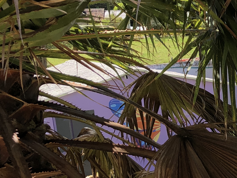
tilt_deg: -14.0
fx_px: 623
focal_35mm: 91
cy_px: 154
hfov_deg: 18.4
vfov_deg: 16.1
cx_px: 381
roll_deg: +1.7
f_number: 1.8
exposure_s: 1/889
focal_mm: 3.99
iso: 20
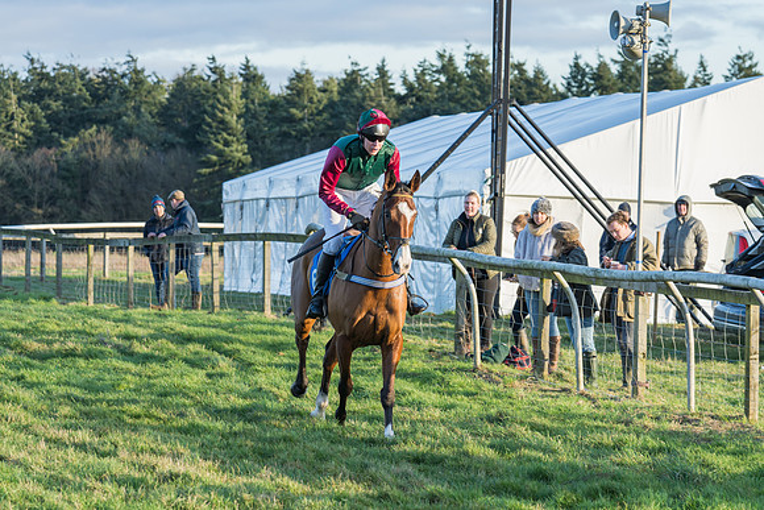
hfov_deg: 11.9
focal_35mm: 172
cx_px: 404
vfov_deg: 8.0
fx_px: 3656
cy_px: 257
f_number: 5.6
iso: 200
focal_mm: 120
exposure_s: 1/200
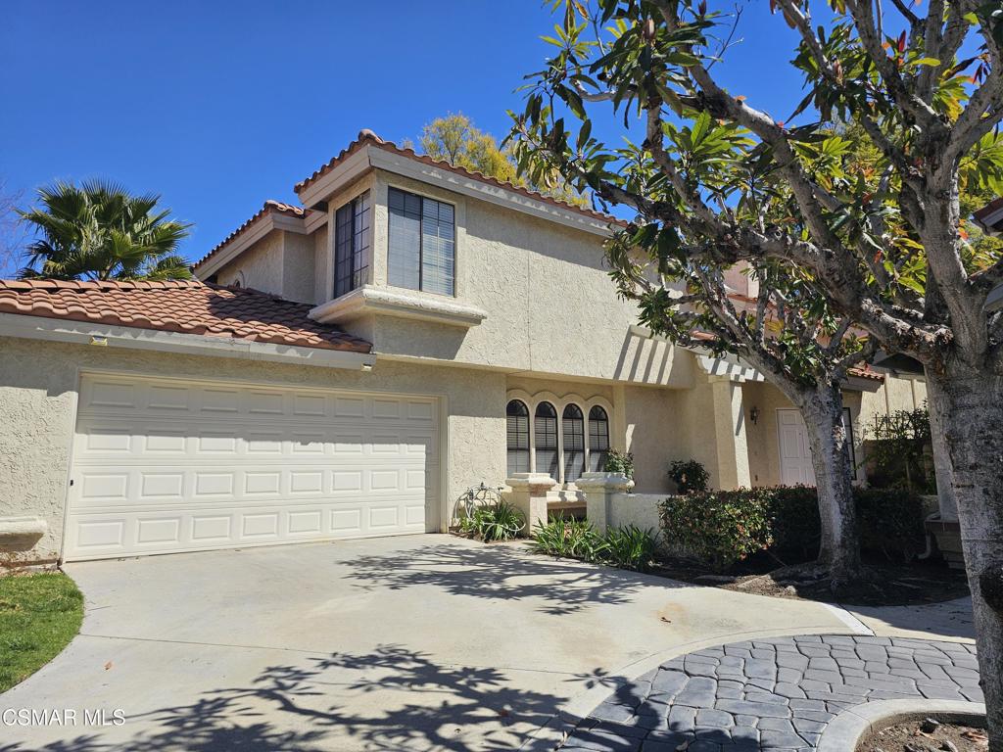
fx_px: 666
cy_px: 376
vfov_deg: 58.9
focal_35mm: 23
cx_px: 502
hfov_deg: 73.9
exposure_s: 1/1016
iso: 10
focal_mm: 6.3
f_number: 1.7
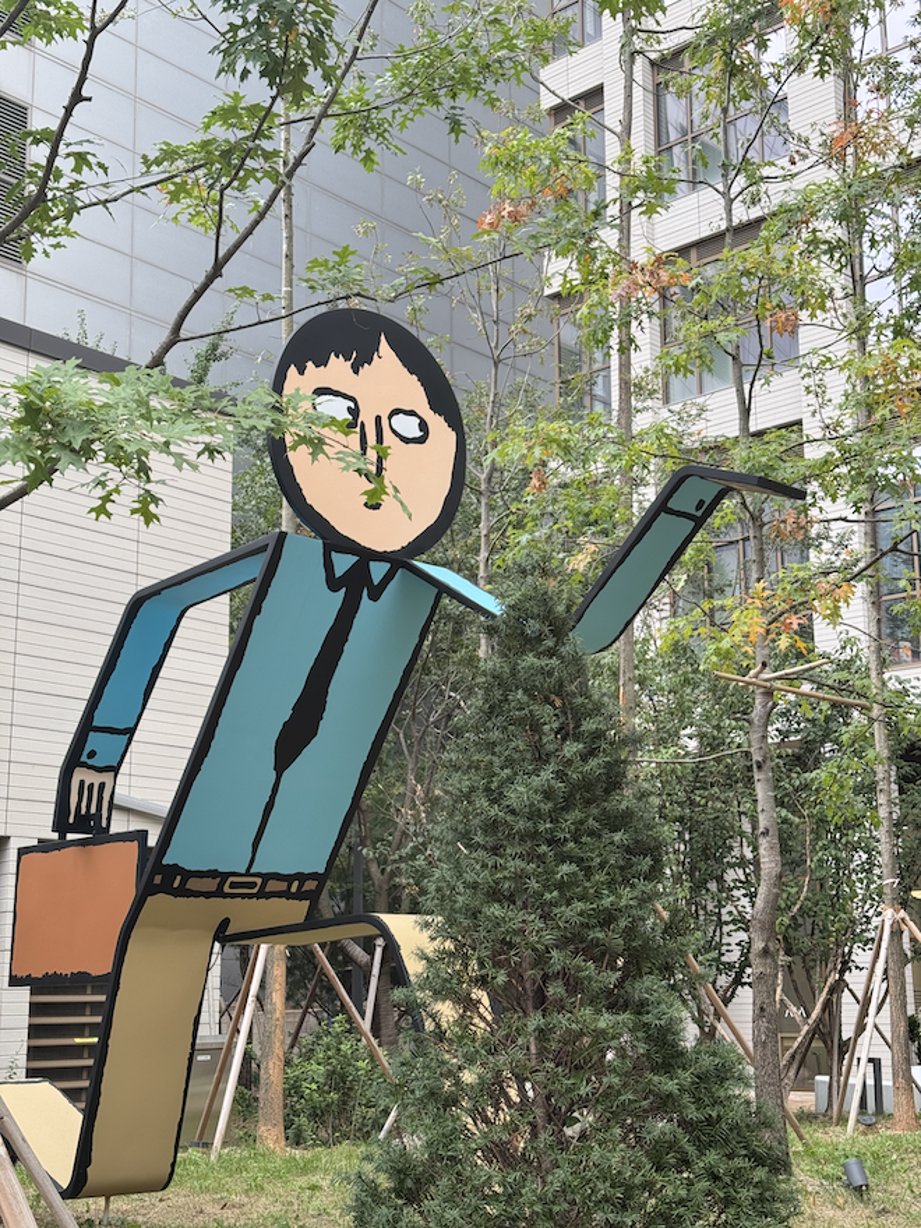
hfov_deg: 30.3
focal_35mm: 48
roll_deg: +0.1
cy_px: 614
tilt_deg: +13.0
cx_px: 460
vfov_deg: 39.7
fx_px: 1703
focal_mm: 6.76
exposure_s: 1/136
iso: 80
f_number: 1.78
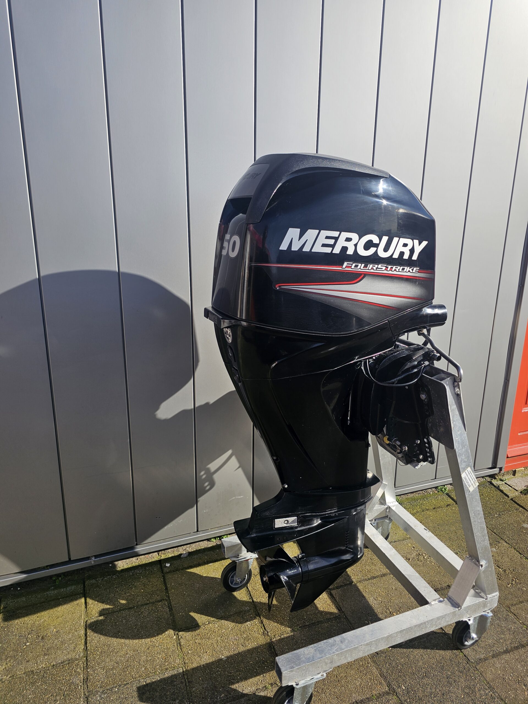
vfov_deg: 73.9
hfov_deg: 58.9
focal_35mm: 23
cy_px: 352
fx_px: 468
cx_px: 264
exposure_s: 1/719
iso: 10
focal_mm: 6.3
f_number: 1.7
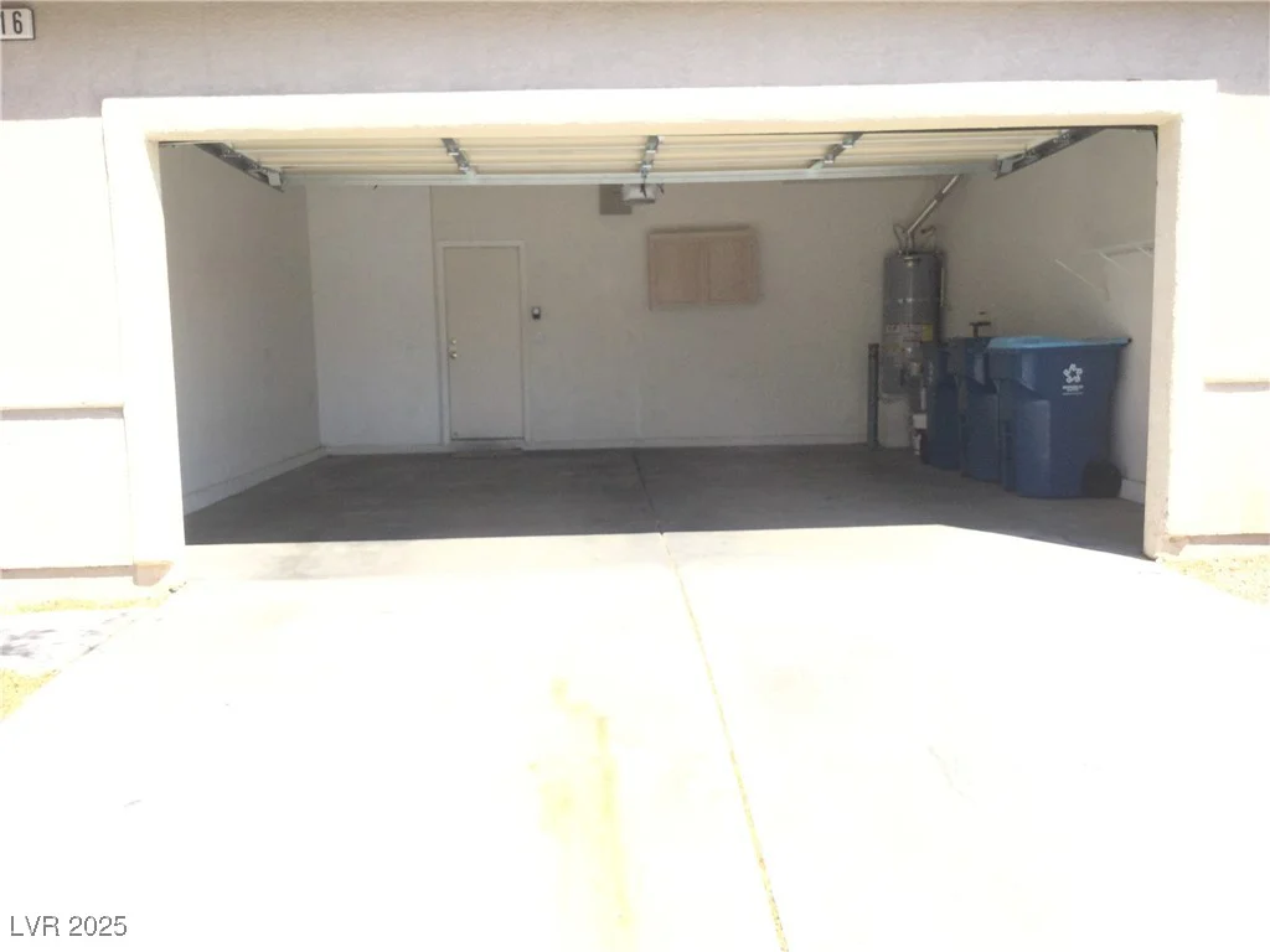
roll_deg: +1.3
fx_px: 1137
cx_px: 635
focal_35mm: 31
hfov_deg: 58.4
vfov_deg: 45.4
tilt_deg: -7.5
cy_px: 476
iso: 25
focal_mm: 3.3
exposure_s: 1/727
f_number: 2.4
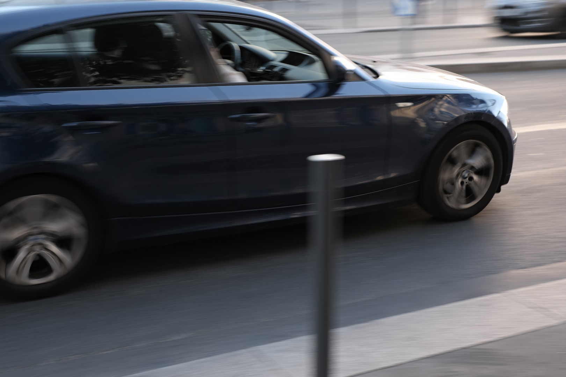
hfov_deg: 37.5
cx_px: 283
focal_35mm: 53
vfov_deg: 25.5
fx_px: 833
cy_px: 188
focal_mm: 35
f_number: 4
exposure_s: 1/60
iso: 160
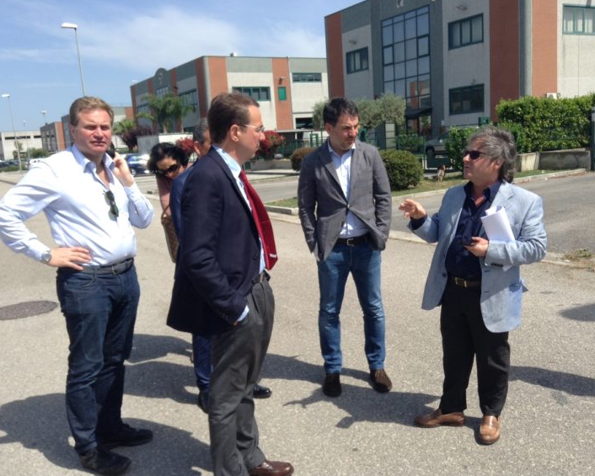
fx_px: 616
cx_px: 314
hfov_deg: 51.5
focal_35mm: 35
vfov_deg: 42.2
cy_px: 236
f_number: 2.4
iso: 25
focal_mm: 3.3
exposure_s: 1/1016
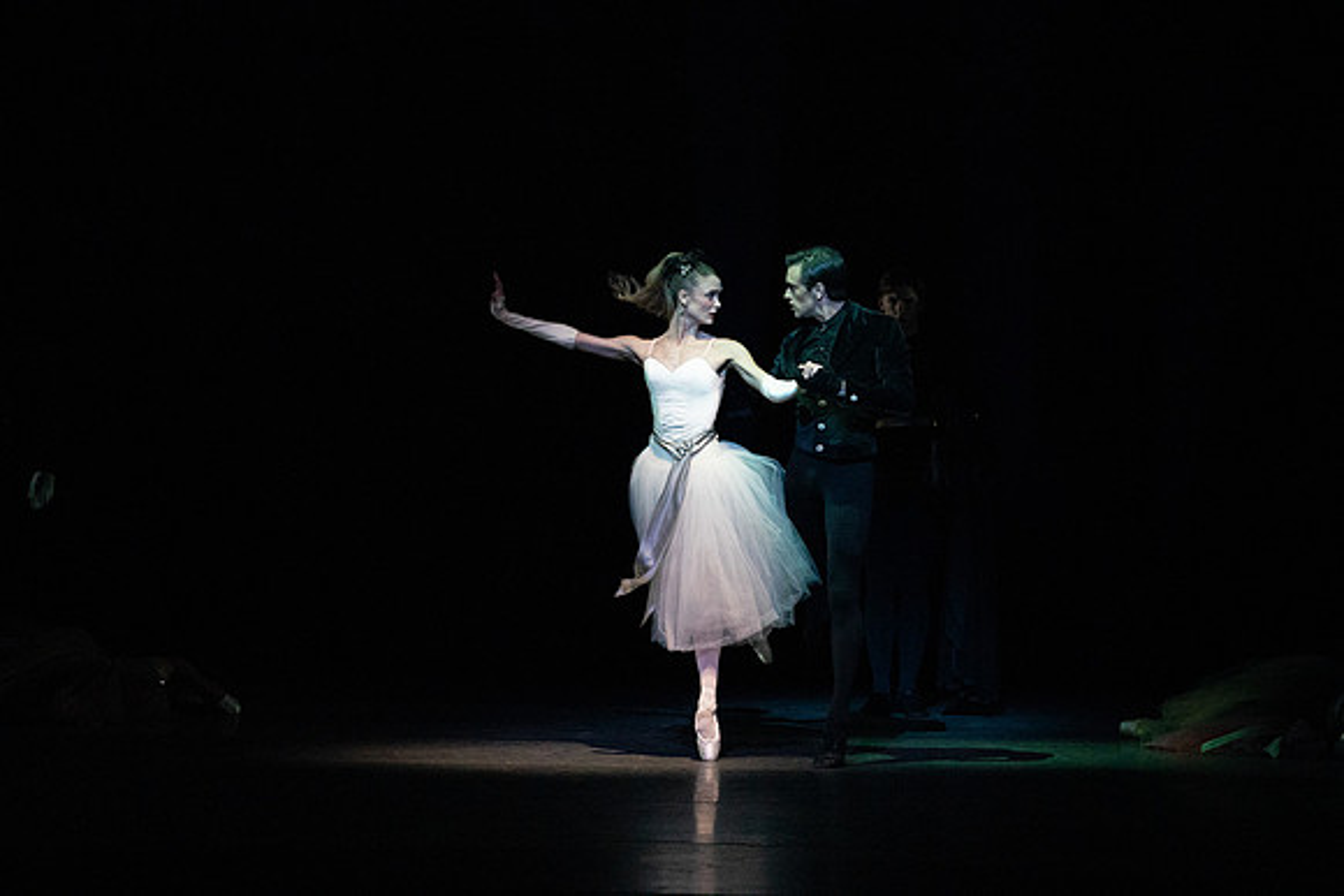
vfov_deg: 6.9
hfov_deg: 10.3
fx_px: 7468
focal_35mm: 200
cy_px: 448
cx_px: 672
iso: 20000
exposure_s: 1/400
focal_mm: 200
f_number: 4.5
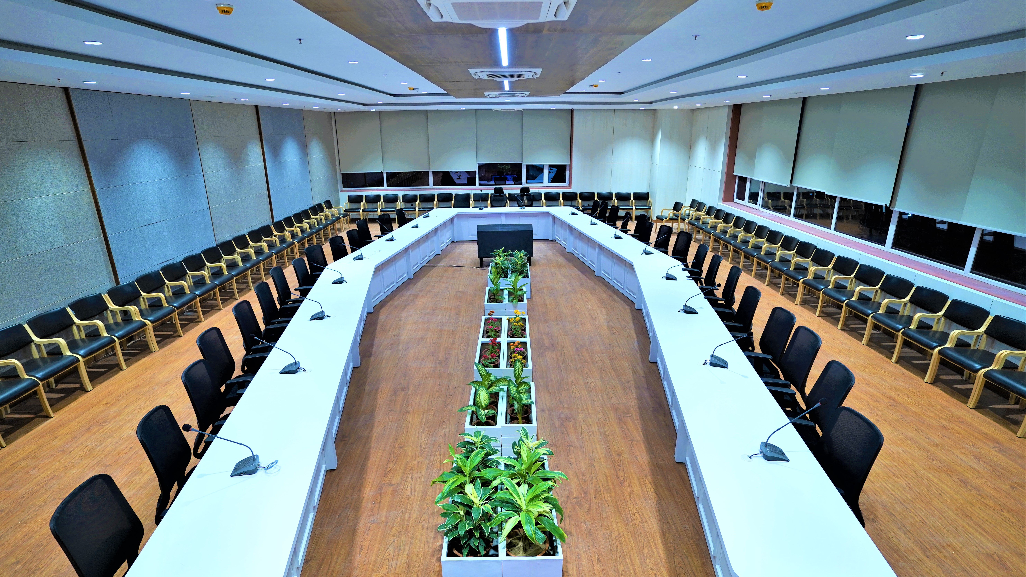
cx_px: 508
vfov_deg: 61.0
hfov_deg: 92.7
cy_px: 303
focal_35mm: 18
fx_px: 490
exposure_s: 1/100
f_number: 2.8
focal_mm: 17
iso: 640
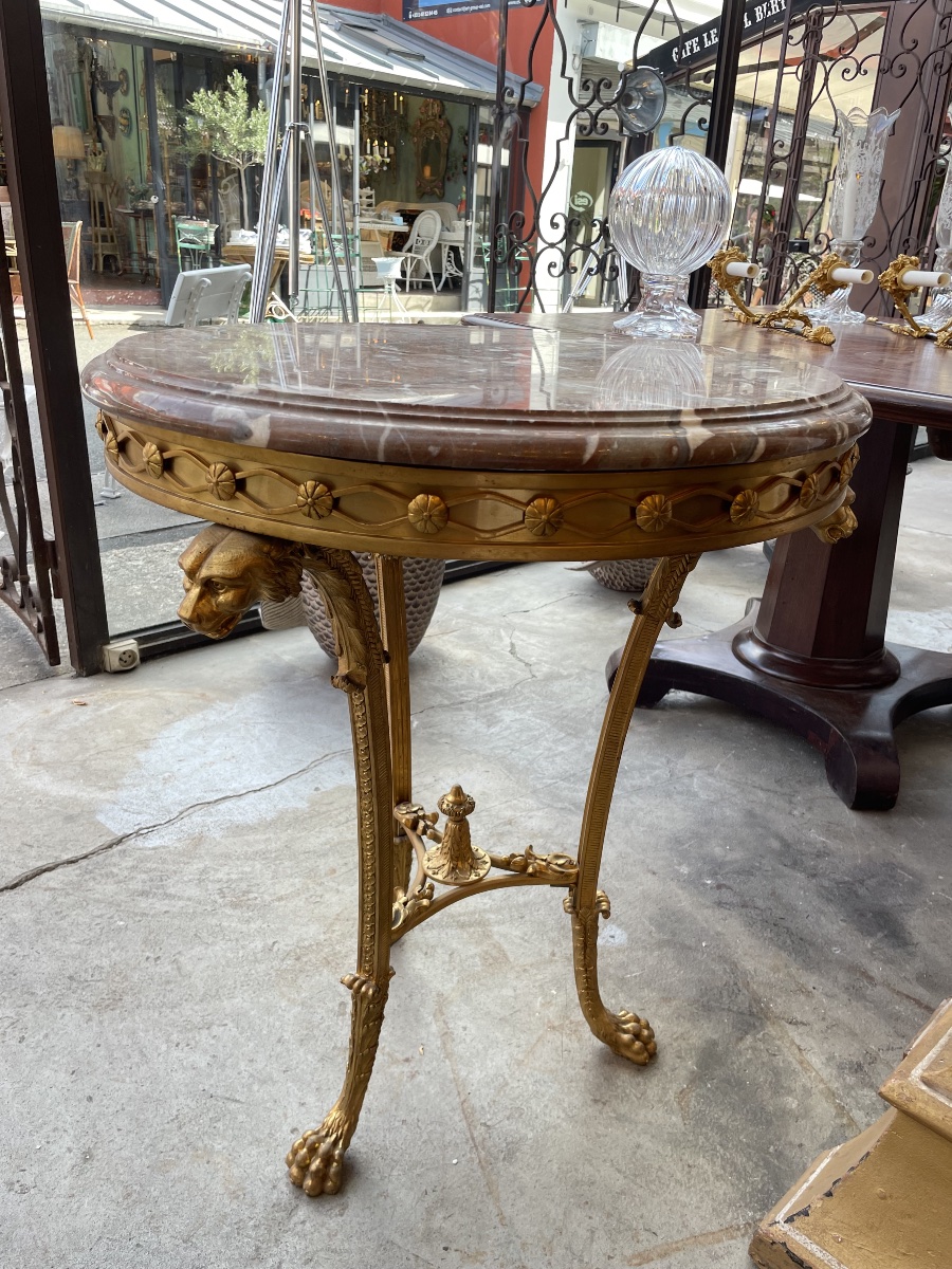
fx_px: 953
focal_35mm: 26
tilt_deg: -20.3
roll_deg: -1.9
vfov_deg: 67.3
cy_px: 634
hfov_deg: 53.1
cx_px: 476
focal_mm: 4.2
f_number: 1.6
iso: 32
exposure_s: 1/171
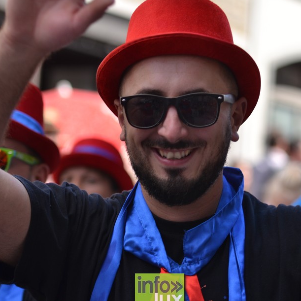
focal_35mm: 171
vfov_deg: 10.2
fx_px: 1682
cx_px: 160
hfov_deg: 10.2
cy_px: 145
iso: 100
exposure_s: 1/400
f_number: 2.8
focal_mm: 80
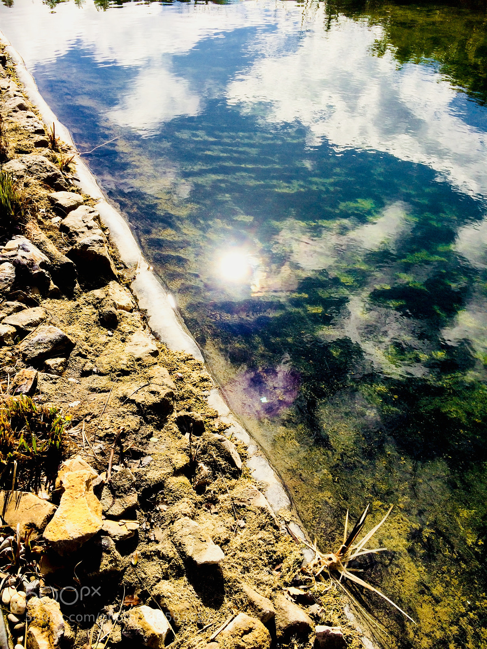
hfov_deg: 48.2
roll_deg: -0.6
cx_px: 244
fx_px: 544
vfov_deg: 61.7
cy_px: 324
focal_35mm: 29
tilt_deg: -43.7
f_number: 2.2
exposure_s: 1/2160
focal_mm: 4.15
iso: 32
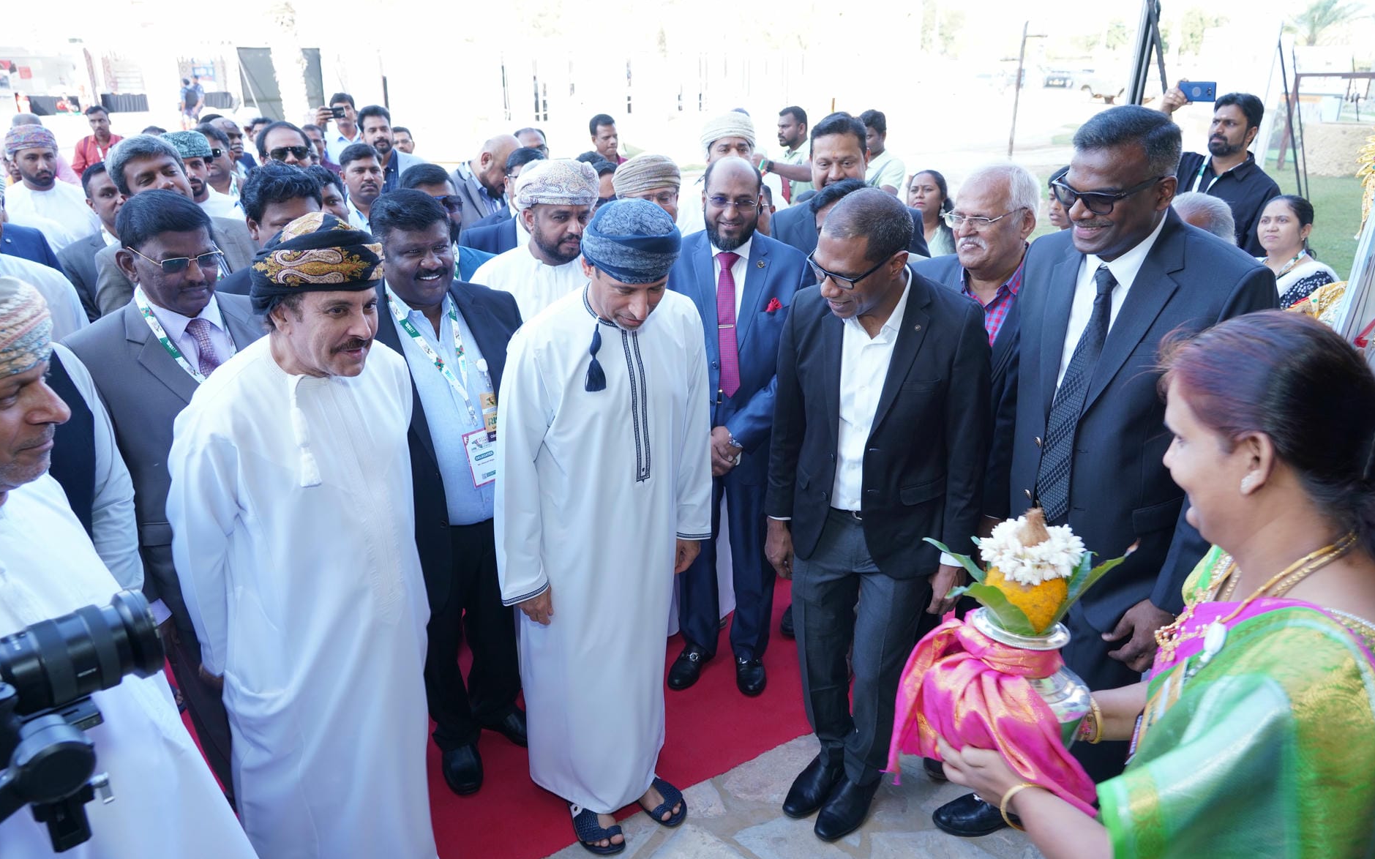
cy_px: 432
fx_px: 937
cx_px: 681
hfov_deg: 72.5
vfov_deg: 49.3
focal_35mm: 25
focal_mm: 24
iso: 400
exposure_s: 1/100
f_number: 5.6
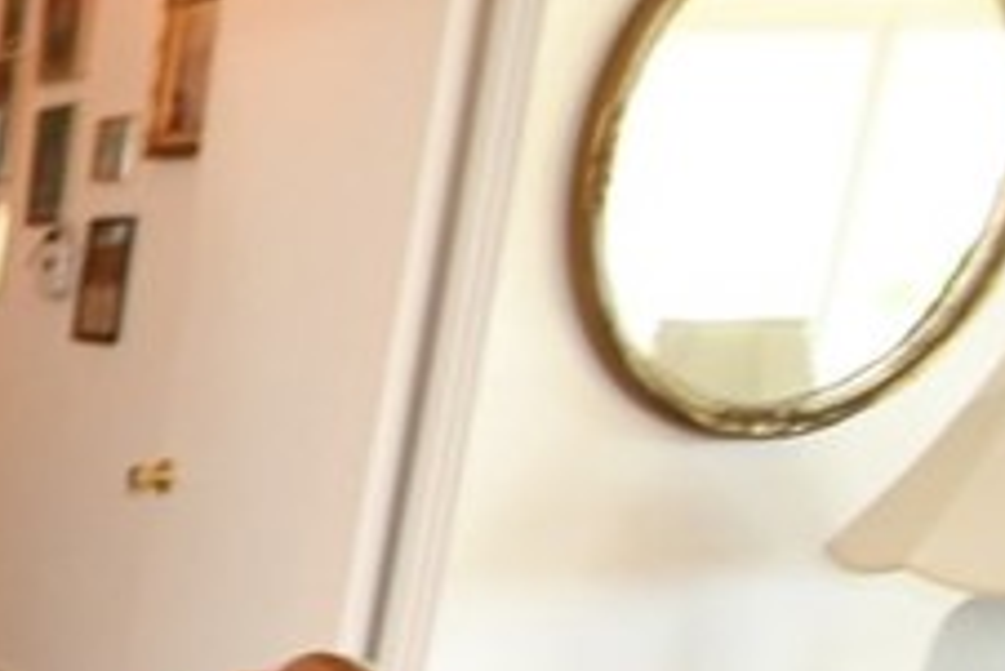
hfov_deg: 19.3
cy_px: 909
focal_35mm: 68
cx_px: -947
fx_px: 1899
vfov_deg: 18.4
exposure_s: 1/60
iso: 720
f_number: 4
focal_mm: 10
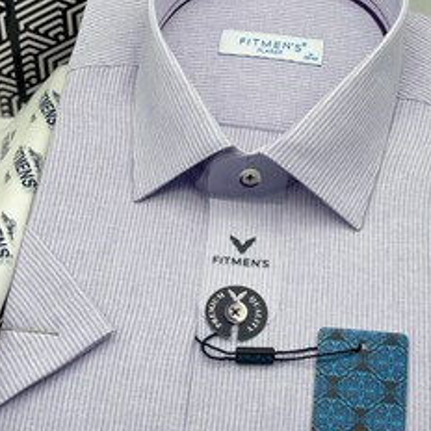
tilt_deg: -43.3
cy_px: 235
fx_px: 1155
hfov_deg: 21.1
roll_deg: -2.4
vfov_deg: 21.1
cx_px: 262
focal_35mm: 82
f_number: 2
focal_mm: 6
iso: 25
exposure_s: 1/136
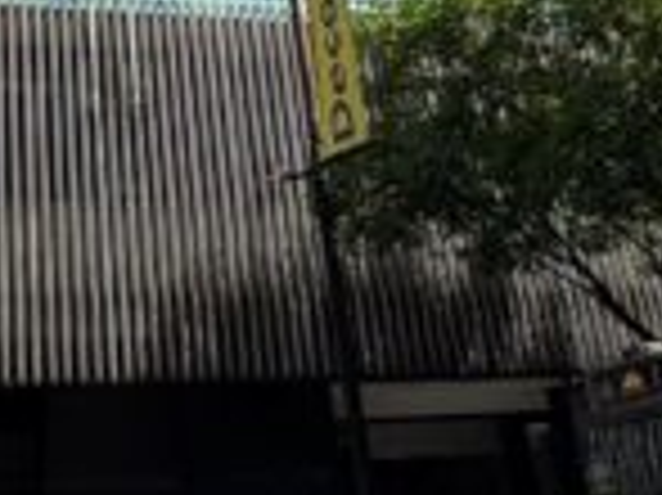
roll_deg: +4.5
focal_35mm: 73
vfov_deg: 15.7
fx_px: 1395
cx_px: 50
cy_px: -513
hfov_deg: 25.7
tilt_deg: +36.9
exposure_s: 1/1449
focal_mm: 2.22
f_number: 2.2
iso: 50
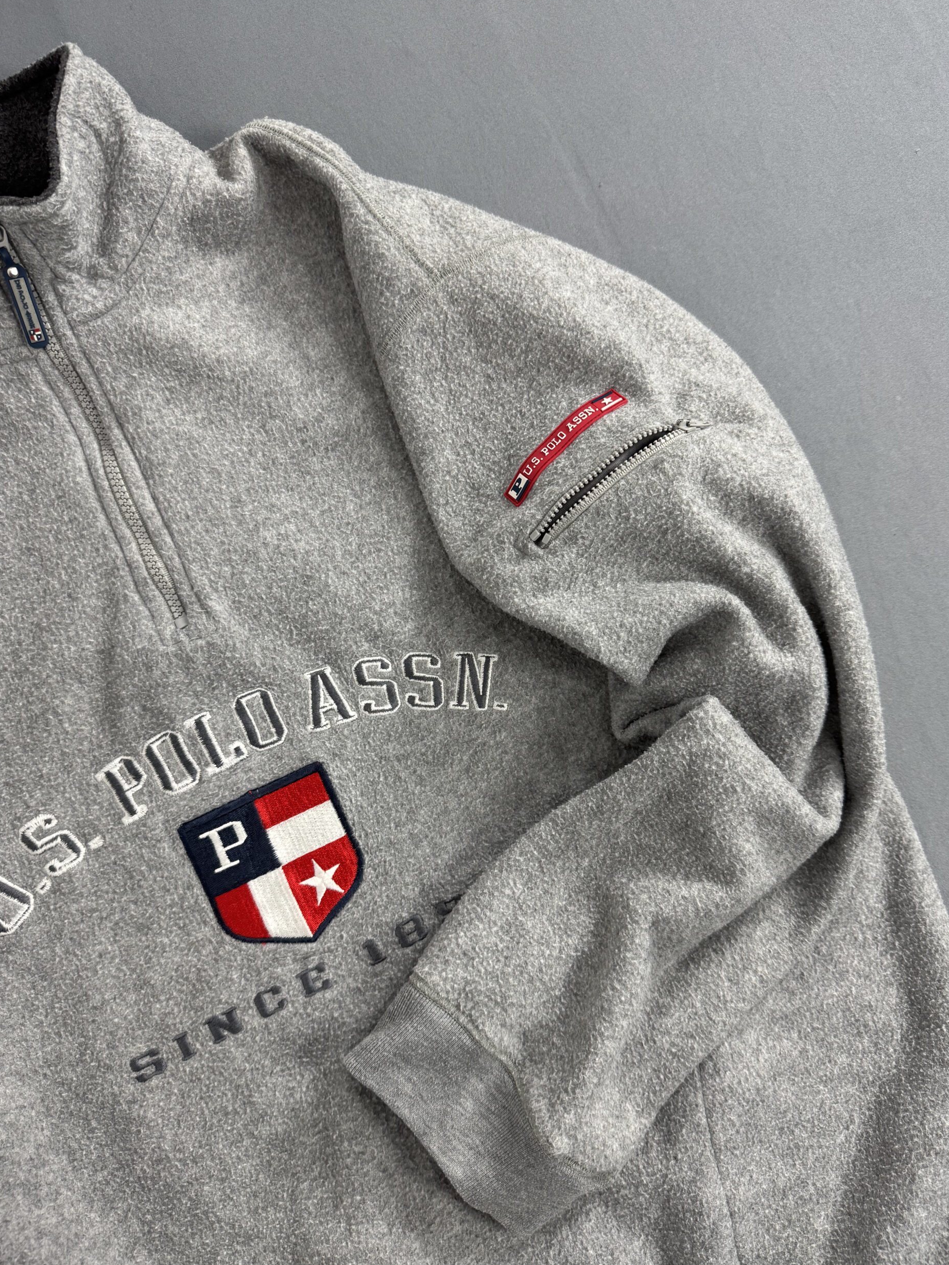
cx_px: 492
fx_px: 914
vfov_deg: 69.4
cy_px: 646
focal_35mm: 25
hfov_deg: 54.9
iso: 125
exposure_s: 1/60
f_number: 1.78
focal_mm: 6.76
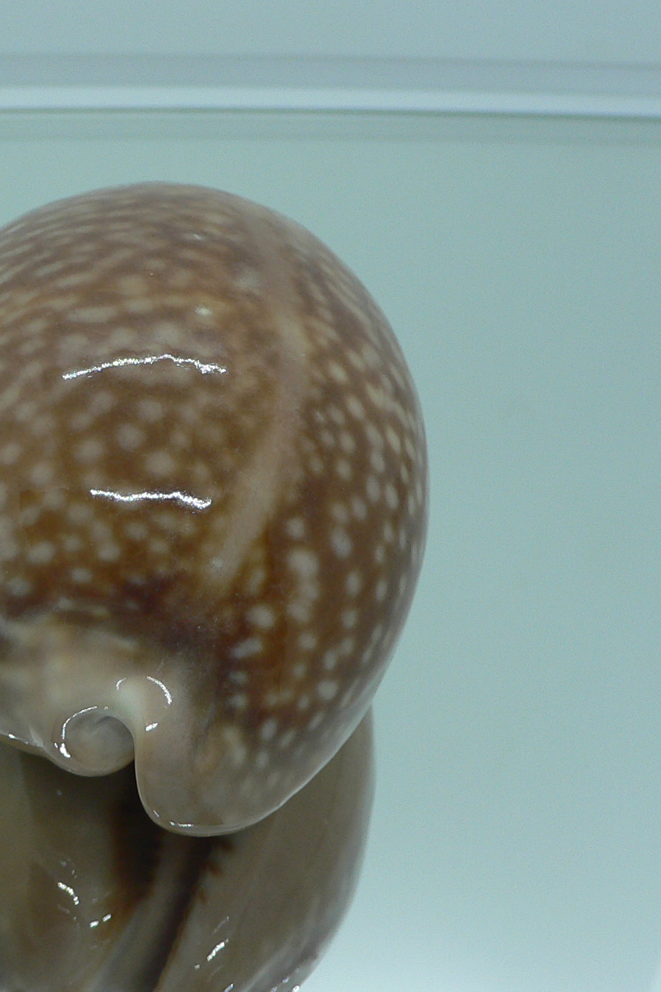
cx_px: 108
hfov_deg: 25.9
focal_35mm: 51
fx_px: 1405
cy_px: 518
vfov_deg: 38.9
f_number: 2.8
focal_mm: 4.6
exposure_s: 1/60
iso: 80
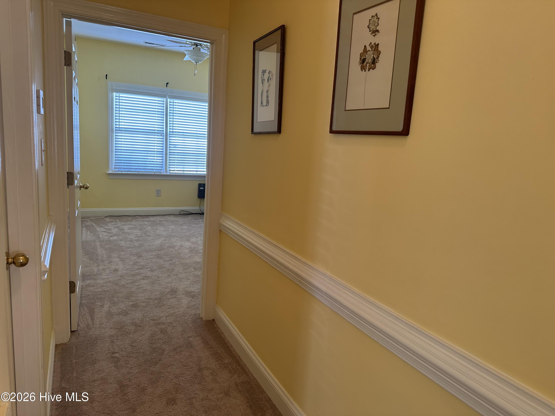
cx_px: 278
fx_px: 385
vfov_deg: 56.8
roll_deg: -4.2
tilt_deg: -9.8
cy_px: 208
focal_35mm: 24
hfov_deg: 71.6
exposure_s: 1/60
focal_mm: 6.86
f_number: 1.78
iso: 125
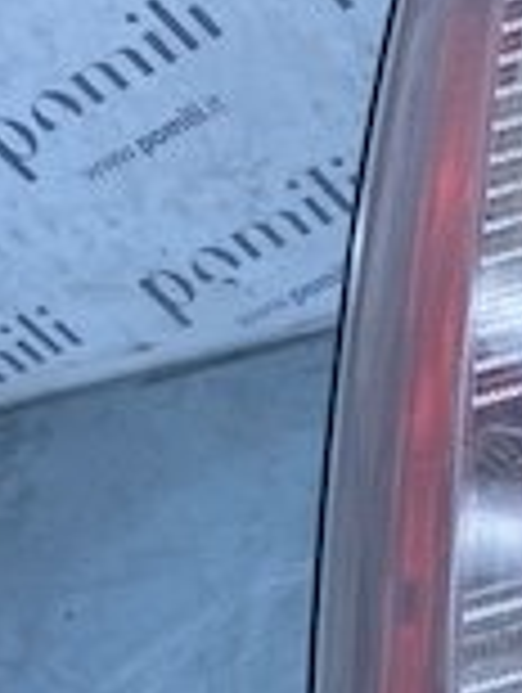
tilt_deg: -46.9
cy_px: 702
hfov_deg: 13.1
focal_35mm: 108
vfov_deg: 17.7
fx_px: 2165
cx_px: 738
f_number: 1.8
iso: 32
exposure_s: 1/864
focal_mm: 4.25
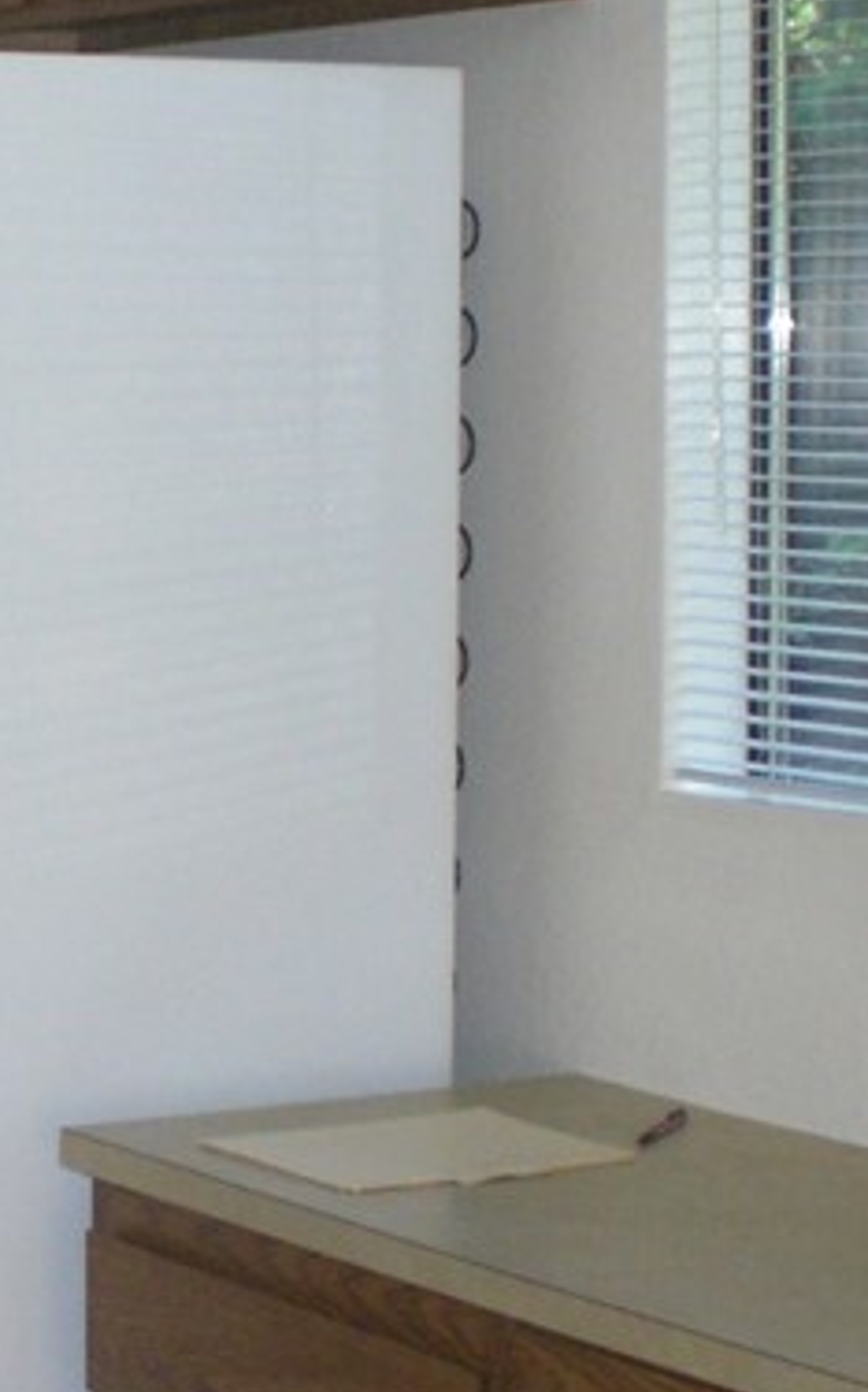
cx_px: -315
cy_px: 702
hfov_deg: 11.5
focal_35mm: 110
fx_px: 4168
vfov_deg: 18.9
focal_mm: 6.3
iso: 200
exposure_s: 1/60
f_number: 3.1
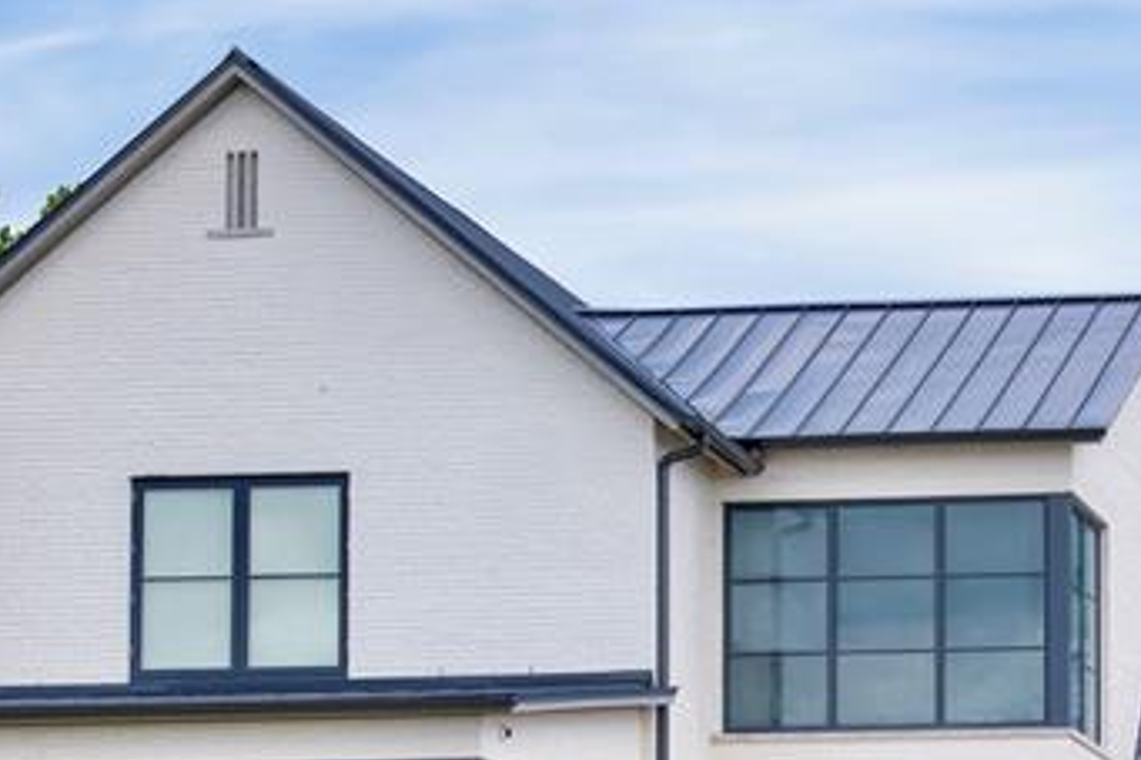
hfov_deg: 9.8
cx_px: 1011
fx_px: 6652
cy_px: 924
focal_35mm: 210
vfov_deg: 6.5
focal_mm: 70
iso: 200
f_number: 8
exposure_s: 1/320
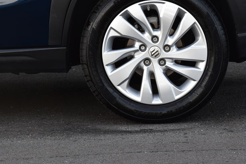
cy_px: 39
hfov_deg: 9.3
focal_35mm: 222
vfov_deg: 6.2
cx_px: 182
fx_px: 1518
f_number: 9
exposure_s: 1/125
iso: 400
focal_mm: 90
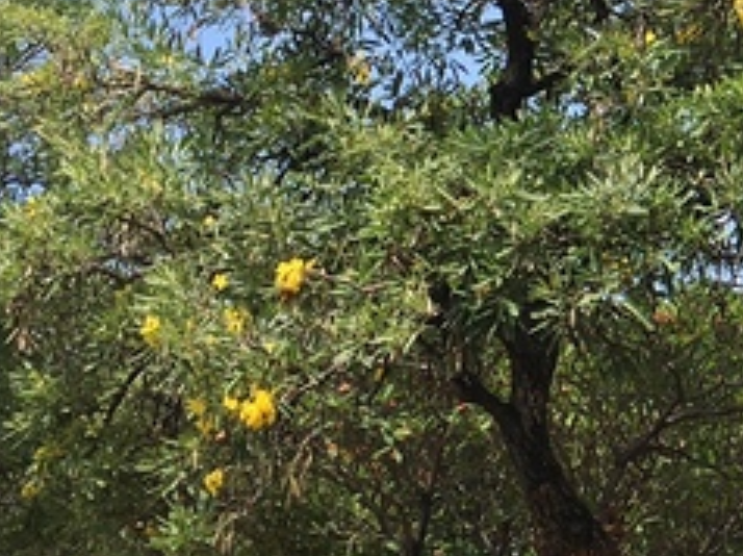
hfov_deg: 16.2
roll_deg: -0.1
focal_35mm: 111
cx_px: 1111
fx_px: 2380
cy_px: 267
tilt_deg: +16.6
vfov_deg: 13.3
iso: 25
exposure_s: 1/1221
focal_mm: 4.15
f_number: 2.2
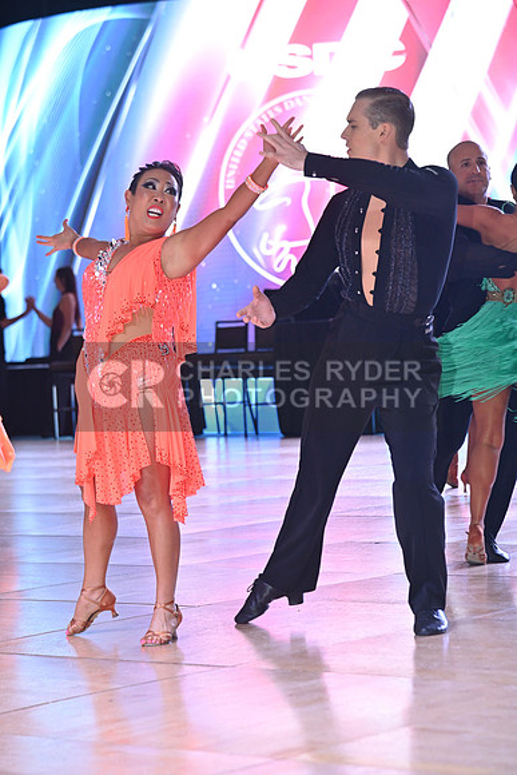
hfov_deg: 11.4
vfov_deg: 17.1
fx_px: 2583
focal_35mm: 120
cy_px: 388
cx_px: 258
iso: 1600
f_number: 13
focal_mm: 120
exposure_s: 1/200
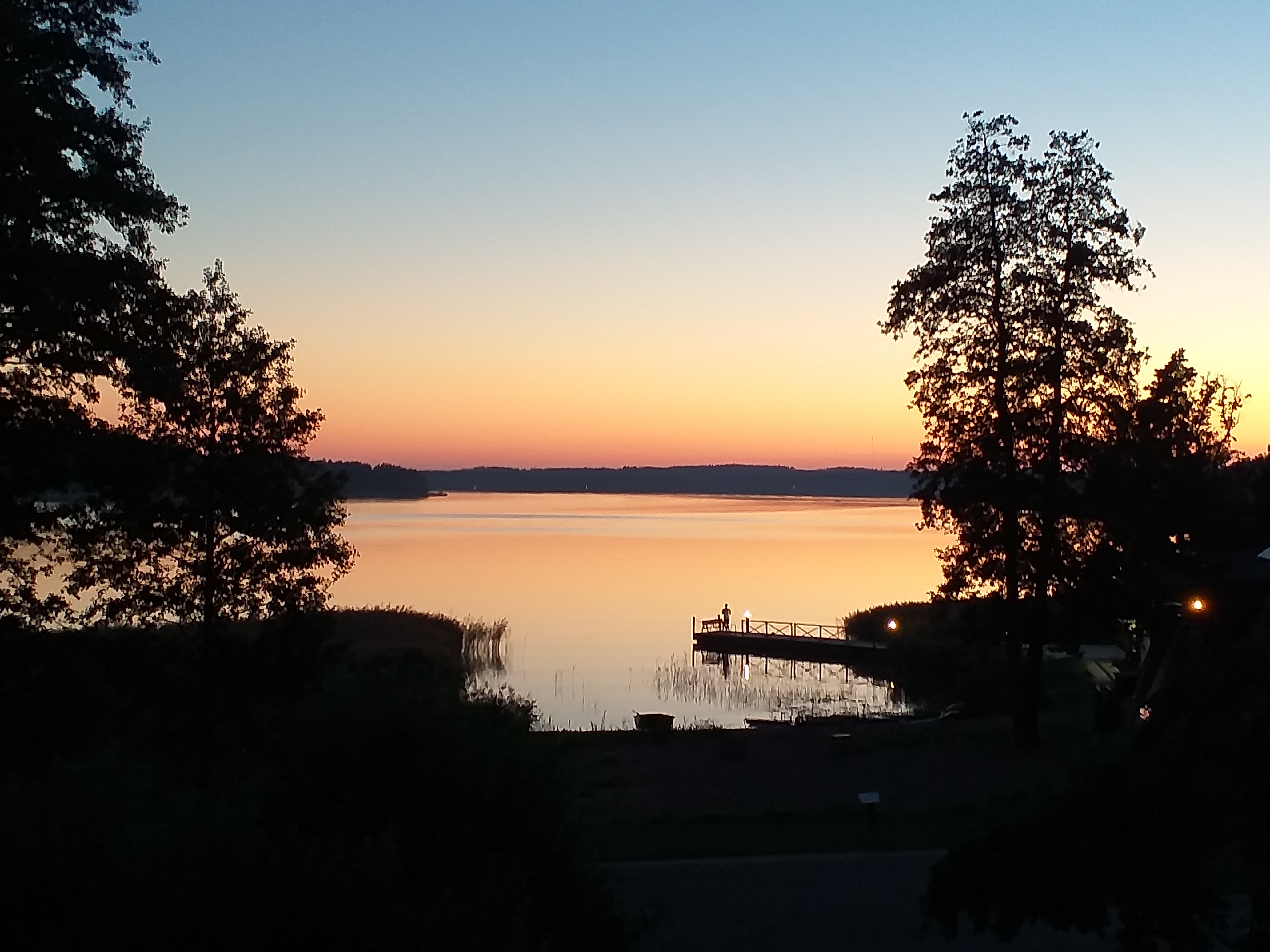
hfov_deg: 65.3
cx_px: 635
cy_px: 476
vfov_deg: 51.4
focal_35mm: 27
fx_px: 991
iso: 125
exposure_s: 1/17
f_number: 1.9
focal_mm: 3.6
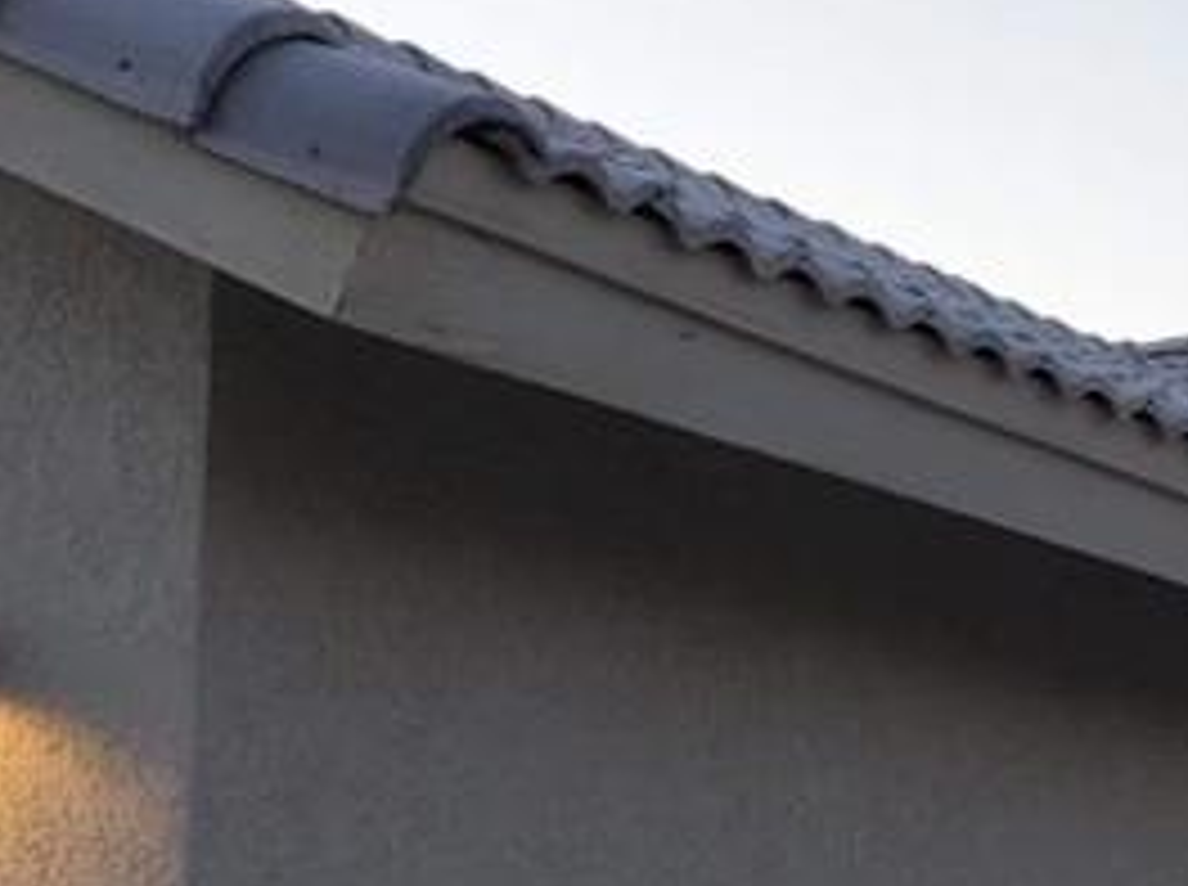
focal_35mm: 101
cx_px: 1940
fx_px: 3460
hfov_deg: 17.0
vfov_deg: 14.3
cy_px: 974
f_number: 2.4
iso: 80
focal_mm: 4.3
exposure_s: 1/120
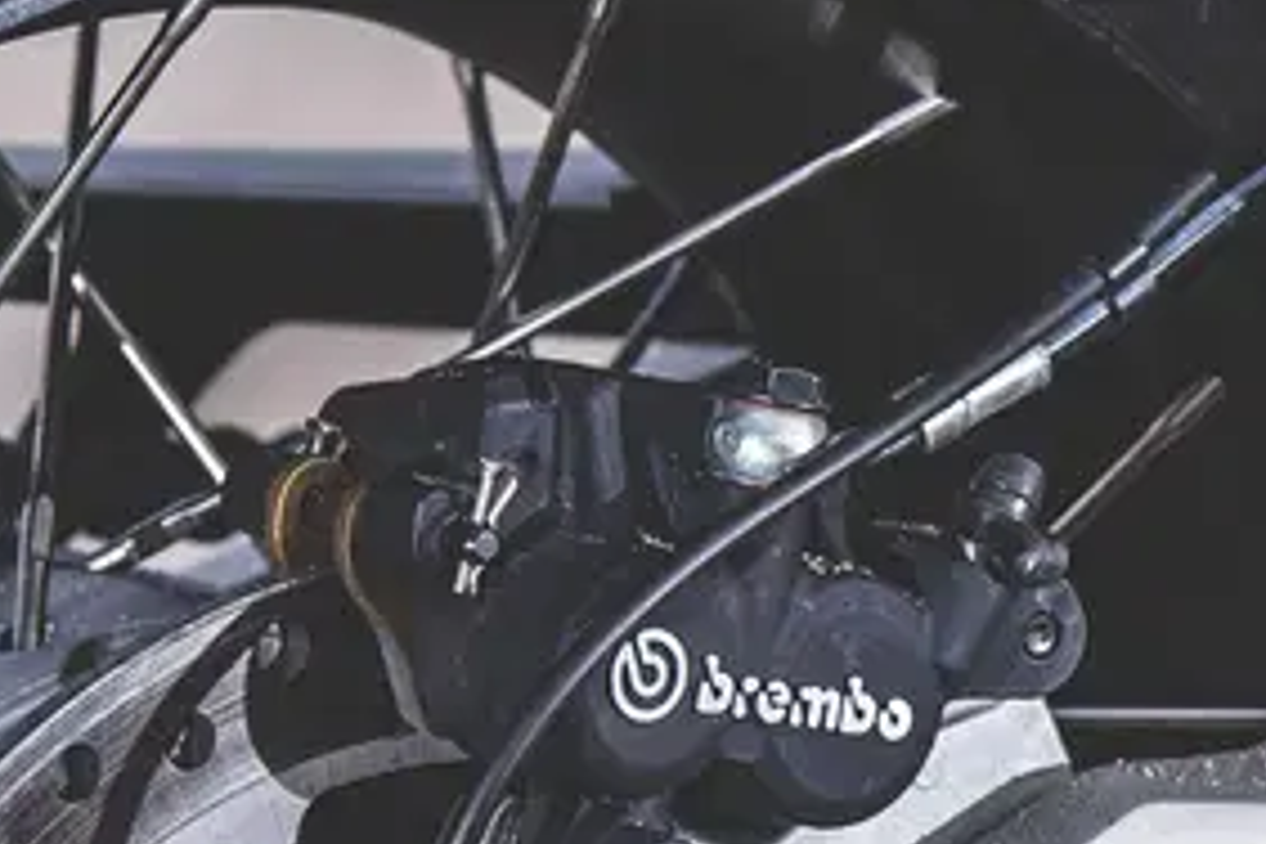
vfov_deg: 2.3
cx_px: 1850
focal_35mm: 596
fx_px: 20958
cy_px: 667
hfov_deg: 3.4
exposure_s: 1/250
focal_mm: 140
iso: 50
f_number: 5.6
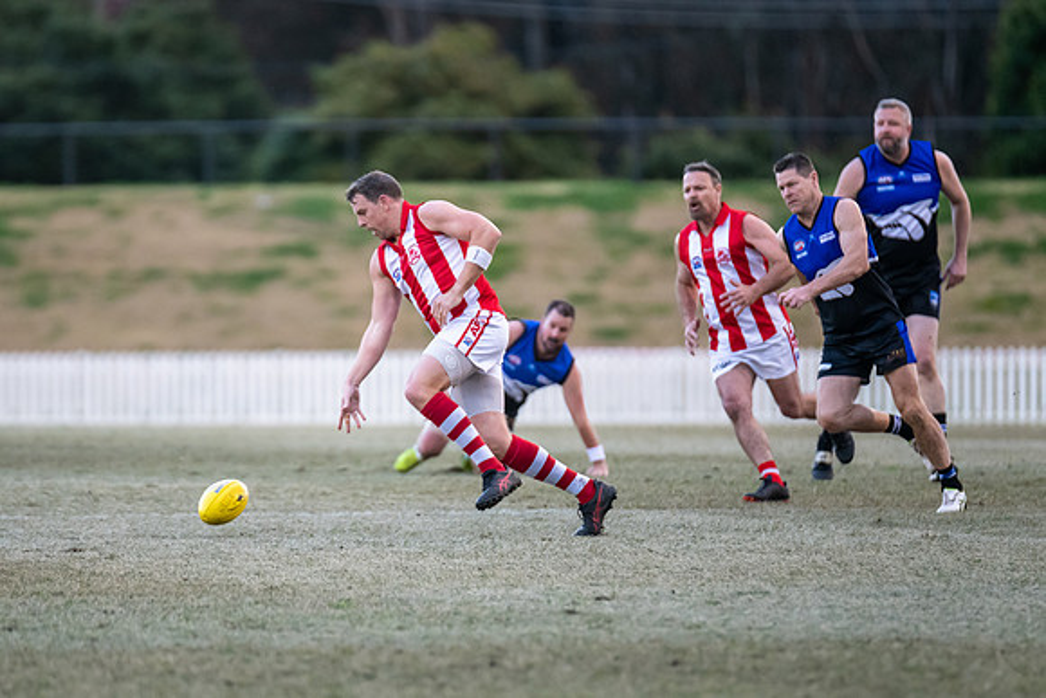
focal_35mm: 423
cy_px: 366
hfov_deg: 4.9
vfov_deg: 3.3
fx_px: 12287
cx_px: 423
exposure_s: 1/1250
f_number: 2.8
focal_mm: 300
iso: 2200
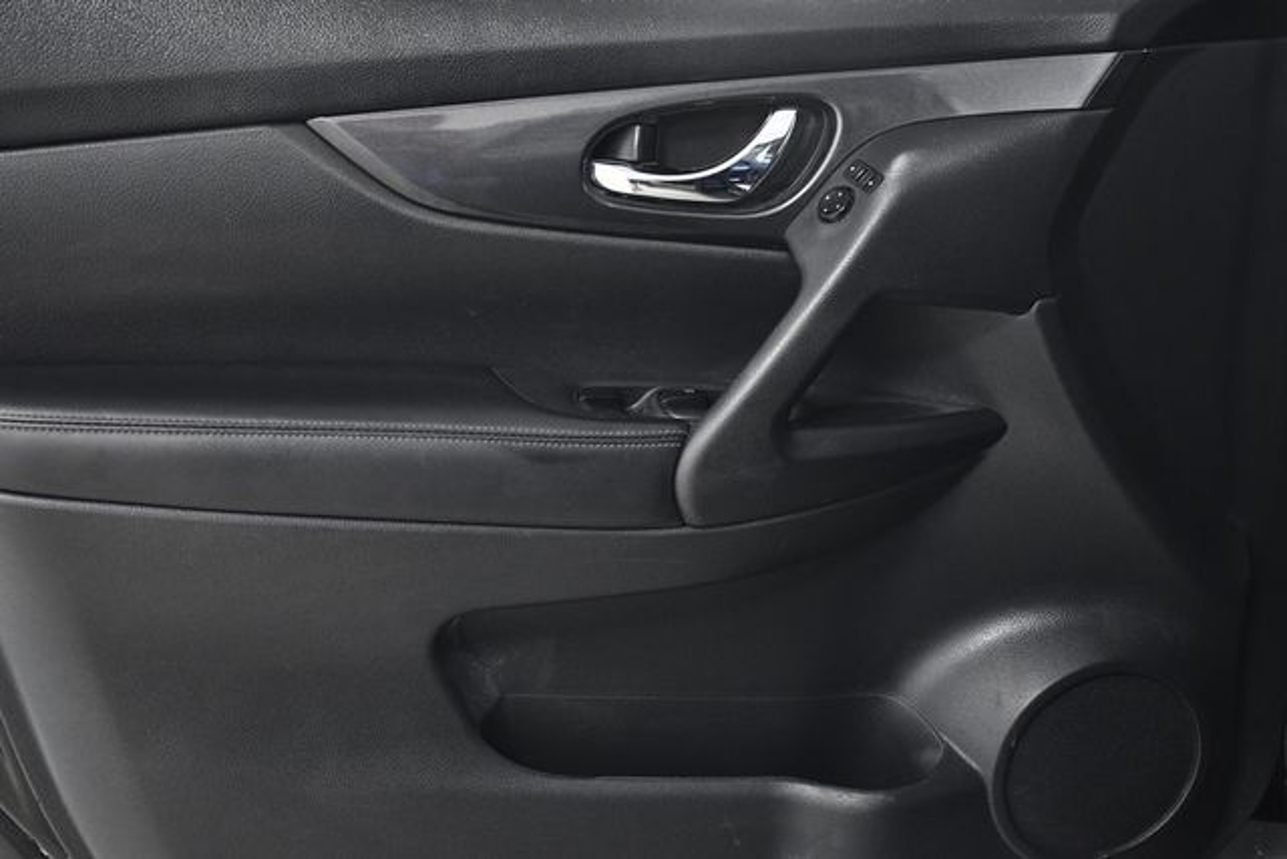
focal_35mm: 48
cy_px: 430
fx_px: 1716
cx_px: 644
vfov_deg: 28.1
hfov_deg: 41.1
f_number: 4
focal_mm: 32
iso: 2500
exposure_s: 1/200
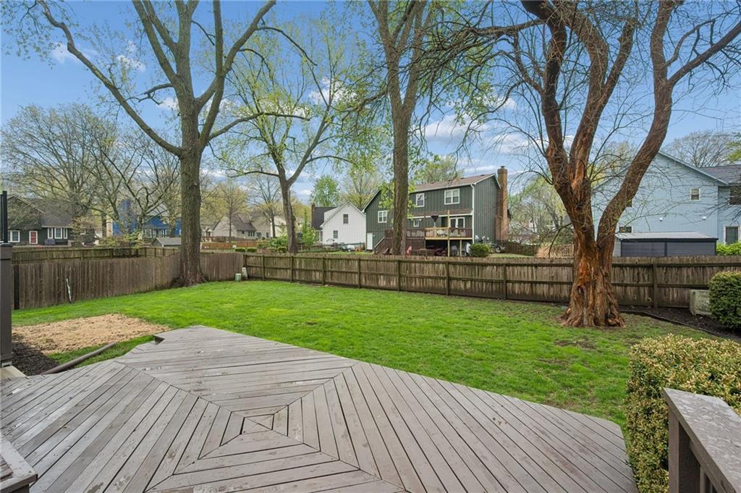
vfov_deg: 75.4
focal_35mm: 16
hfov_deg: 98.6
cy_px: 246
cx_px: 370
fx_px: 319
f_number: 6.3
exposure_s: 1/250
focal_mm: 15.5
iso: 640
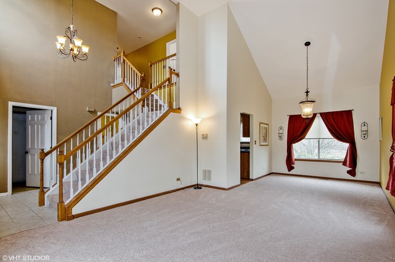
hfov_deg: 95.1
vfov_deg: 71.8
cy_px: 131
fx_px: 181
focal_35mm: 16
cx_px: 198
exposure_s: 1/8
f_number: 8
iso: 200
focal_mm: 11
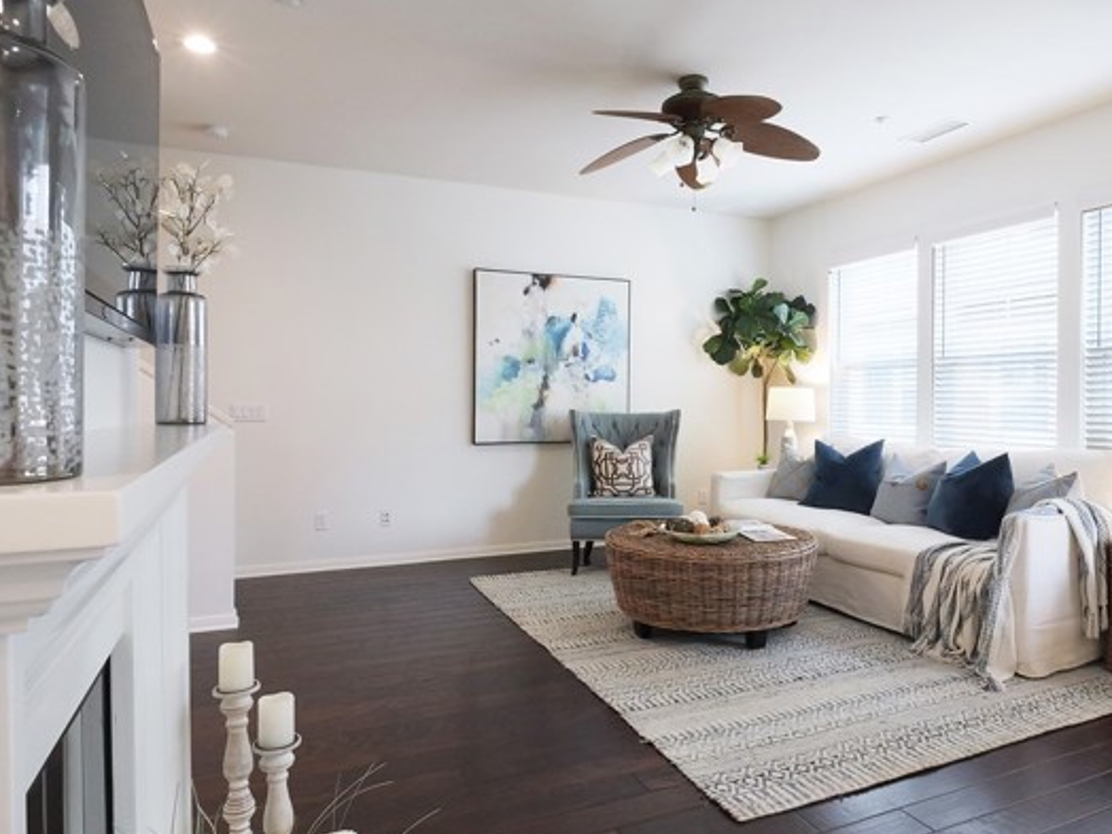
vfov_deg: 61.0
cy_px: 456
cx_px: 639
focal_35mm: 22
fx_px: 707
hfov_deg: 75.9
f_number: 8
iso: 2500
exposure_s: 1/50
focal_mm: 9
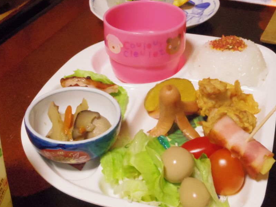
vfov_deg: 24.4
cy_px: 78
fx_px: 479
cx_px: 149
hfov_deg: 32.2
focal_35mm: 60
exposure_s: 1/15
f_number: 8
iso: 3200
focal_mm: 8.5
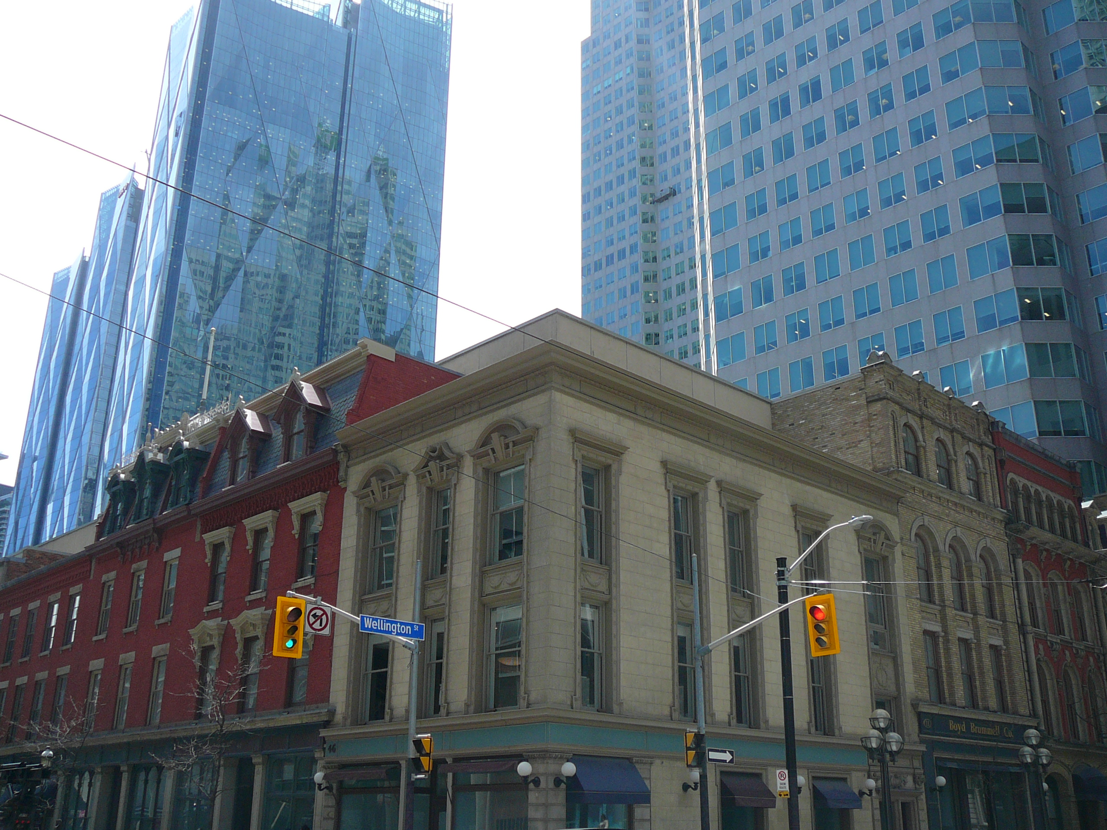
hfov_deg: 52.6
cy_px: 415
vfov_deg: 40.7
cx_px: 554
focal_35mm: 35
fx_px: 1119
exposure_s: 1/800
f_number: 2.8
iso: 80
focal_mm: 5.2
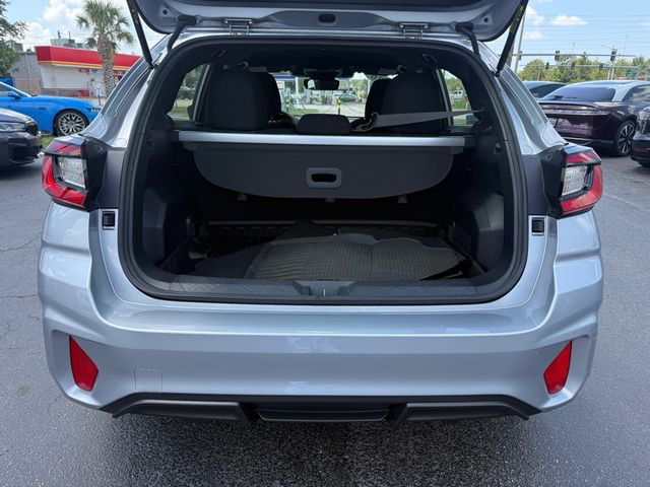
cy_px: 244
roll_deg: -1.0
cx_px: 325
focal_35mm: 24
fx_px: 451
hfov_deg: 71.6
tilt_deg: -18.3
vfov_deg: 56.8
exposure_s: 1/1361
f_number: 1.78
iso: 100
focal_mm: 6.76
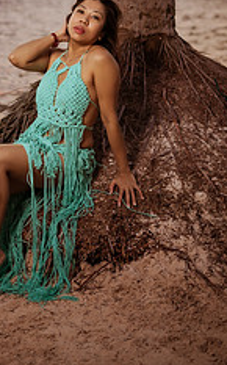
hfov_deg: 18.6
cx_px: 45
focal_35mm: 69
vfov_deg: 28.3
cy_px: 17
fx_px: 685
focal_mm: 35
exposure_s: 1/1250
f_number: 1.8
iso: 50
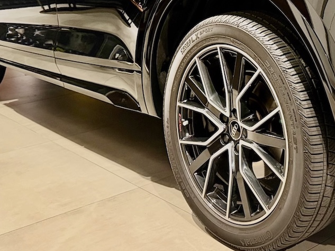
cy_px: -9
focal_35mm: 55
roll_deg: +0.5
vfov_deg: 25.1
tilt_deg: -2.8
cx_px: 299
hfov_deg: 33.2
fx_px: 532
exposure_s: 1/33
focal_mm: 6.76
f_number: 1.78
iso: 1000
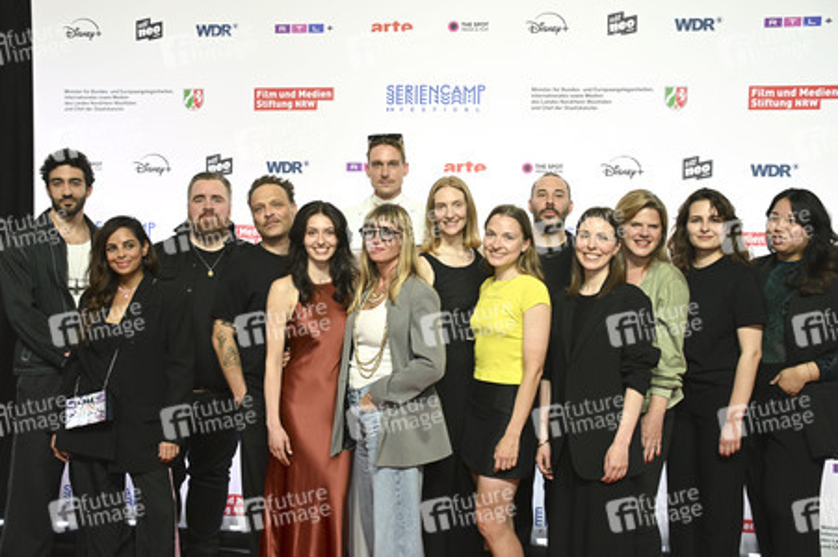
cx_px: 419
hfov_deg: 54.5
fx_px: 814
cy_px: 278
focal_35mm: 35
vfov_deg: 37.8
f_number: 5
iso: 1600
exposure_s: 1/200
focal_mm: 35
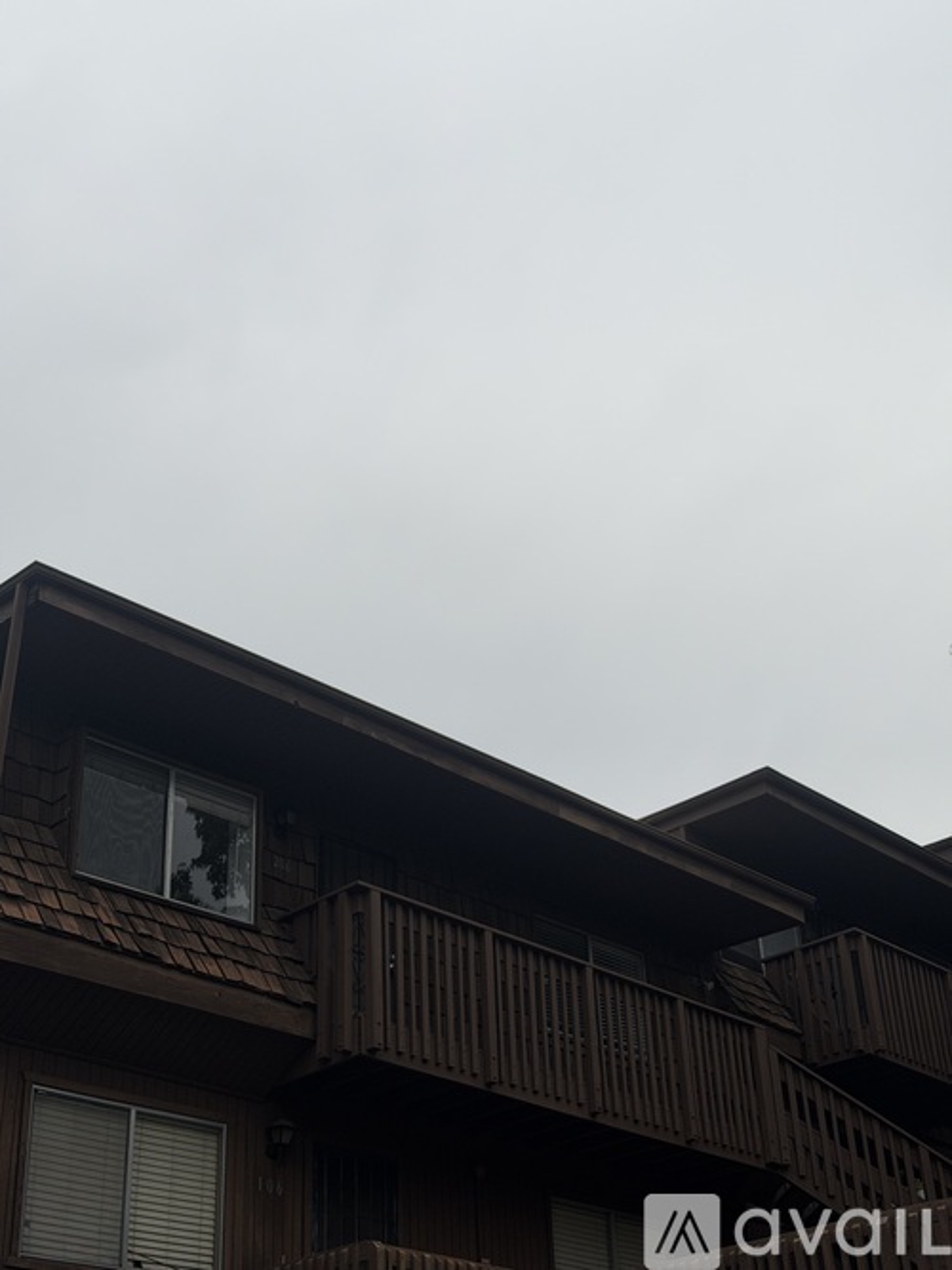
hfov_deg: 30.3
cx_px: 476
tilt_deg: +30.3
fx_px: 1761
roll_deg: +1.4
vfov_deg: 39.7
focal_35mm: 48
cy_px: 635
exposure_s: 1/2865
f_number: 1.78
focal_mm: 6.76
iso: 64
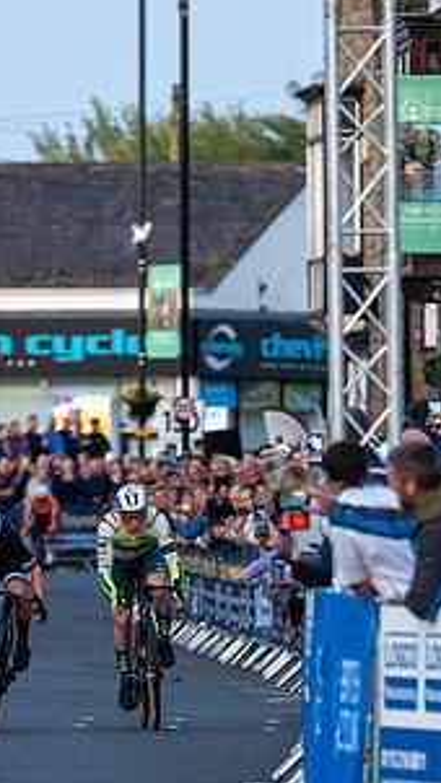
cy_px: 709
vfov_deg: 3.5
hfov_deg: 2.0
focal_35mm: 609
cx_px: 143
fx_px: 12653
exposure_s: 1/800
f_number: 2.8
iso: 2500
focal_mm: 191
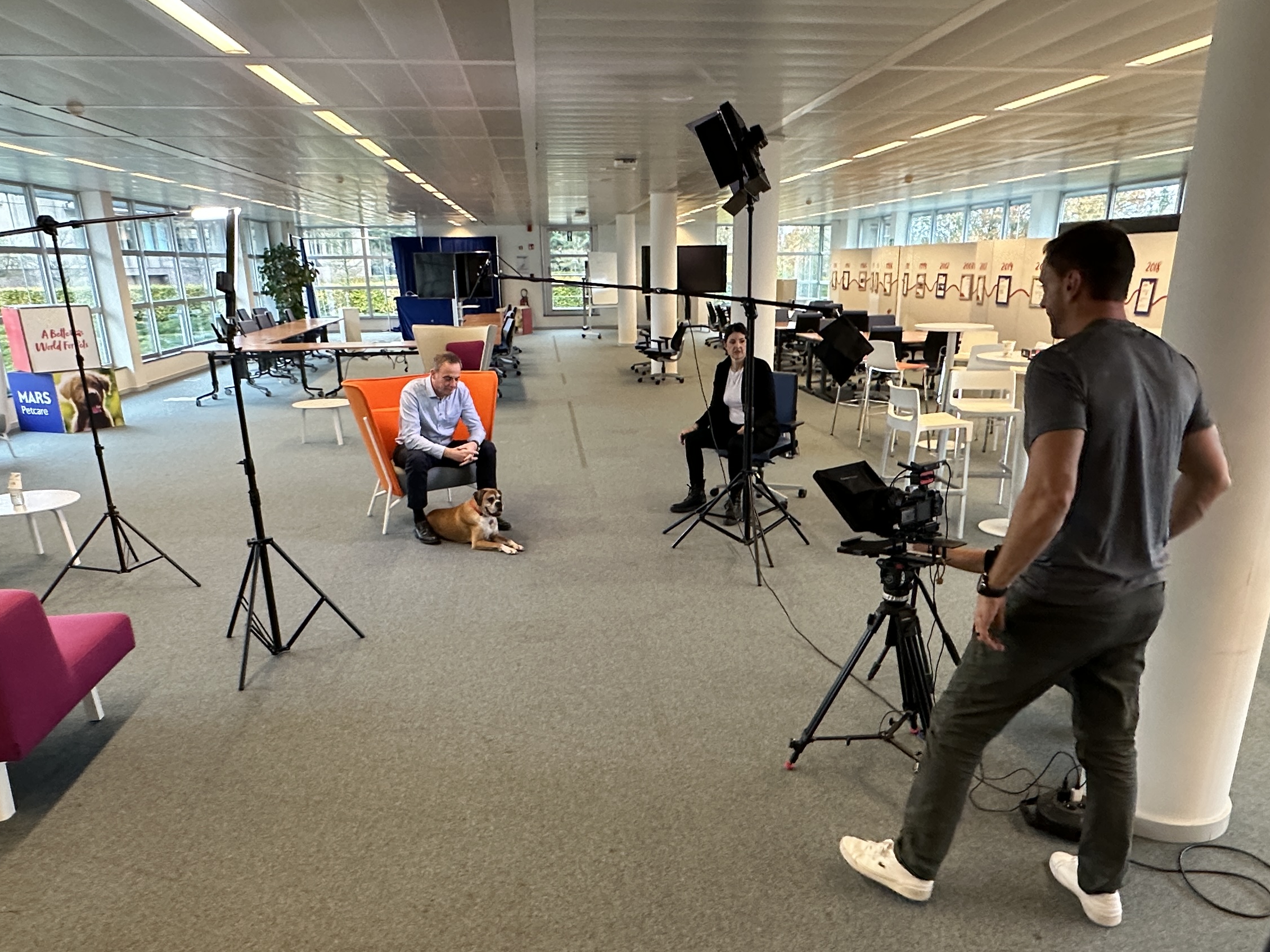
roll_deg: +0.5
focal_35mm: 25
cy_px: 576
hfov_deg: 69.4
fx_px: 917
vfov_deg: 54.4
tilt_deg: -21.0
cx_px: 648
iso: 200
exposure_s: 1/50
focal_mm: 2.22
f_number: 2.2
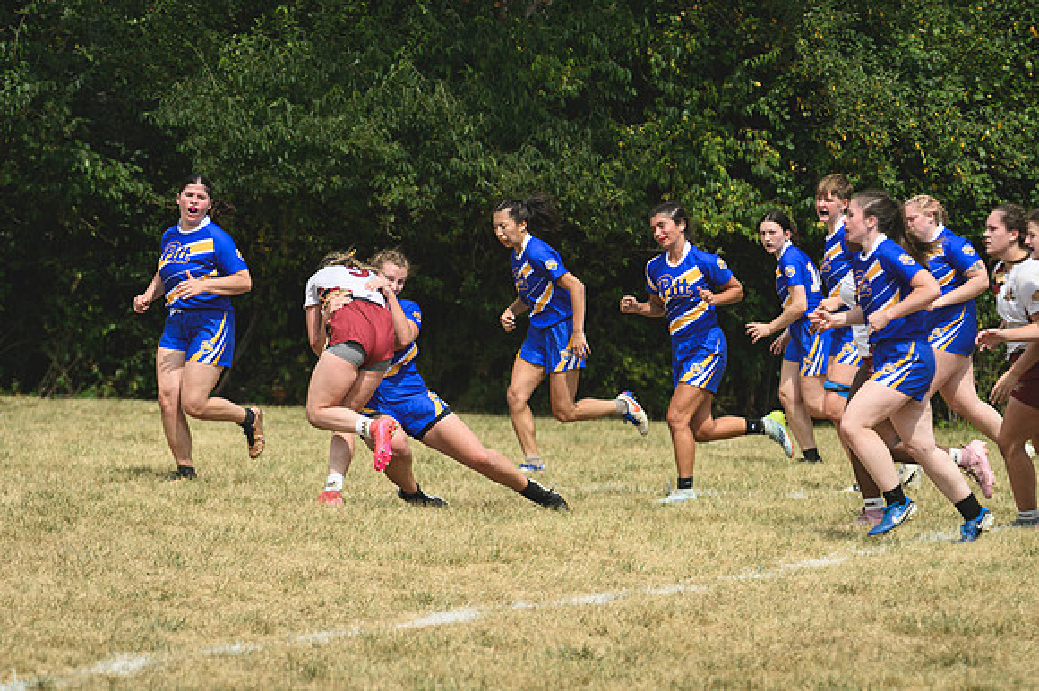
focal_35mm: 390
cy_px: 346
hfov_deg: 5.3
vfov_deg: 3.5
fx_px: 11249
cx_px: 520
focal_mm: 260
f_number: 5.6
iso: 160
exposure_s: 1/1000
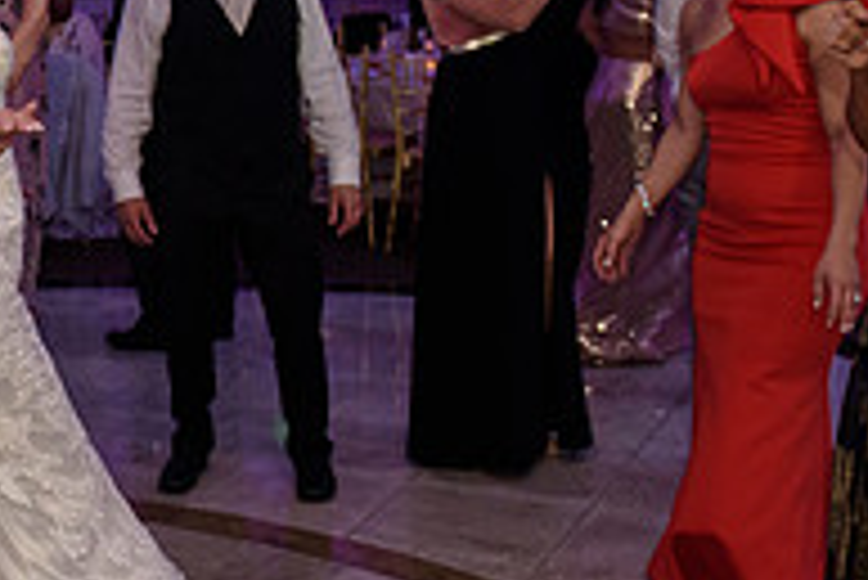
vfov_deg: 18.8
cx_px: -36
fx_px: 1737
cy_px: 124
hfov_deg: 26.3
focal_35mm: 72
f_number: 3.2
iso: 1600
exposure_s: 1/125
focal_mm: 24
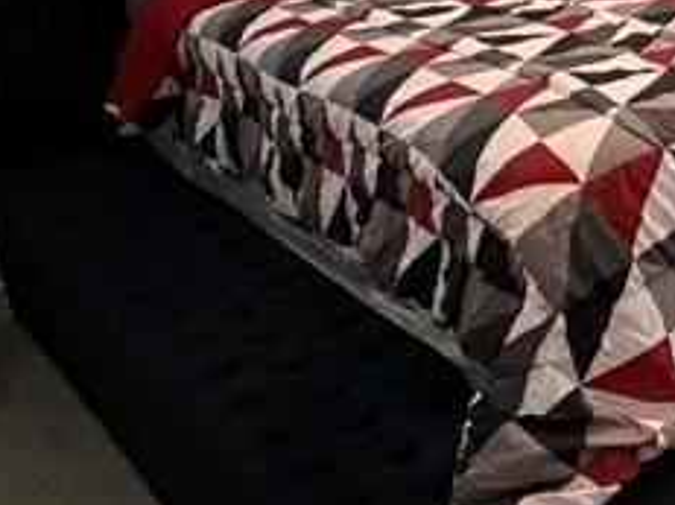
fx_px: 1208
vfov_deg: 22.6
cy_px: -18
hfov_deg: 21.3
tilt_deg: -14.1
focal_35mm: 62
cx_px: 1201
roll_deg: +1.7
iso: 1000
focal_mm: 2.22
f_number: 2.2
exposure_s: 1/40
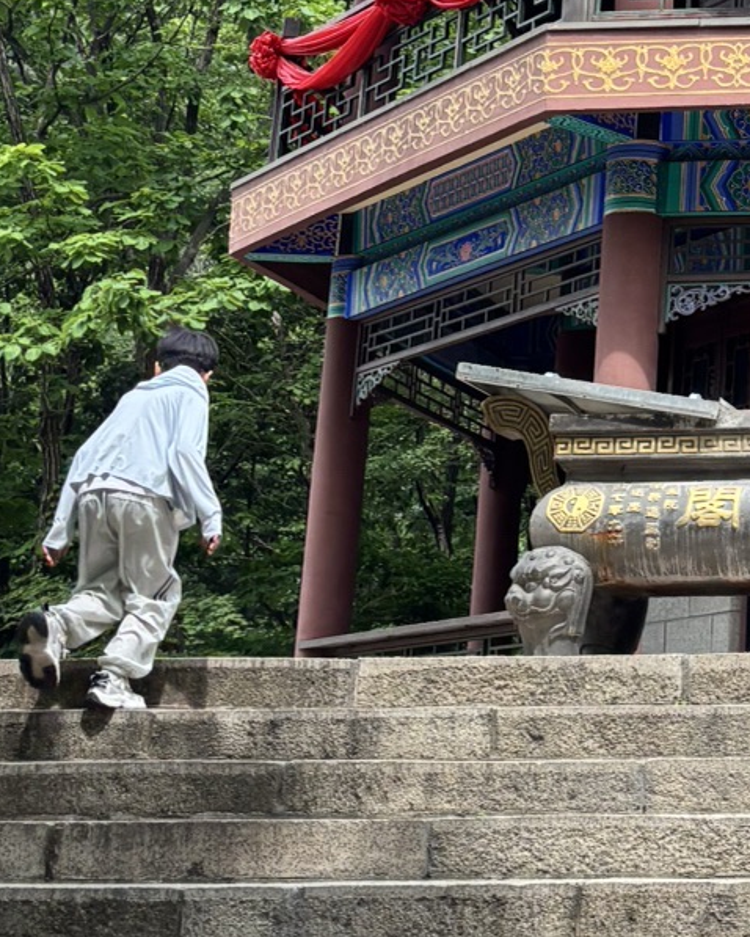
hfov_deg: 17.0
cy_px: 27
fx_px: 2357
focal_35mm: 85
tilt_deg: +22.1
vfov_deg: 21.8
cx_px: 973
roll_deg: +1.7
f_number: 1.6
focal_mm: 5.96
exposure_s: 1/1092
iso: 50
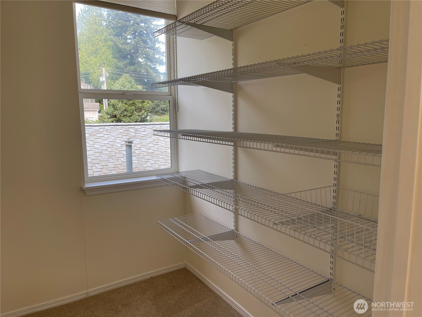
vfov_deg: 54.9
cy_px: 158
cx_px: 211
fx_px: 305
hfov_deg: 69.4
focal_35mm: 25
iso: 32
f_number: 1.6
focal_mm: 5.1
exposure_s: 1/190
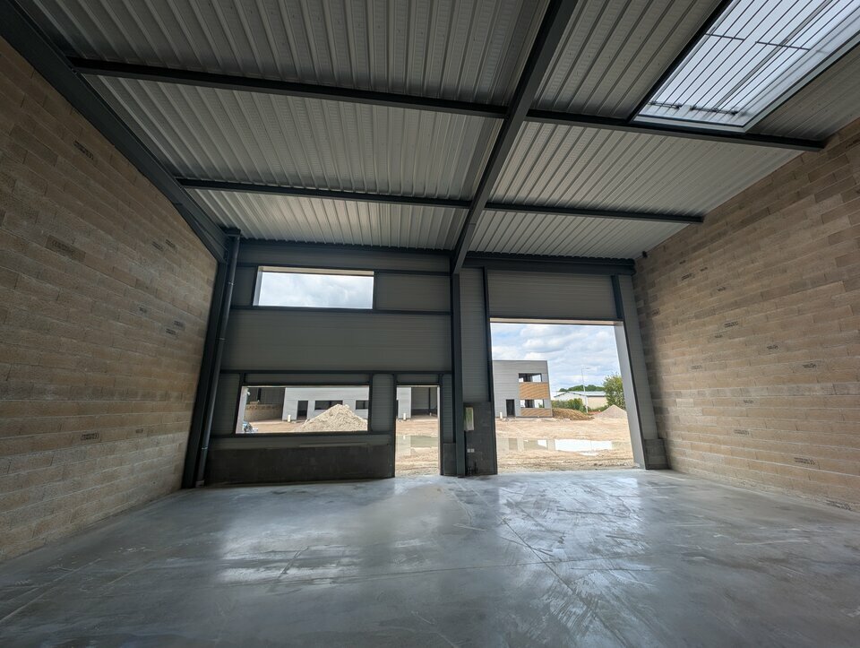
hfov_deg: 110.5
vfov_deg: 94.6
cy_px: 324
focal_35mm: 12
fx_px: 299
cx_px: 430
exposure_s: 1/1271
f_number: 1.95
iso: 39
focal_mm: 2.23
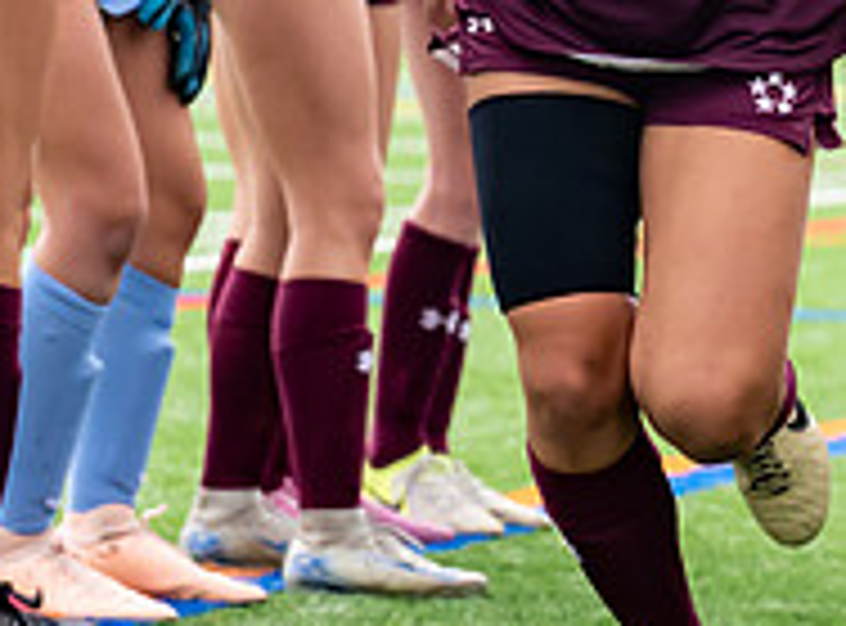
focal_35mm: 317
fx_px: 7708
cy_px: -403
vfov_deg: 4.6
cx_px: 821
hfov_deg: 6.3
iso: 560
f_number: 3.5
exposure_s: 1/2000
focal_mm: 70
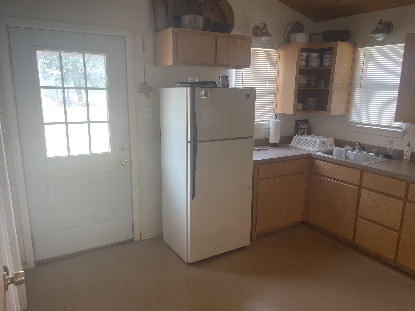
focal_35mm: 25
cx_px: 208
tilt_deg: -13.1
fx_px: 300
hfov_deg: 69.4
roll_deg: -1.3
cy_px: 156
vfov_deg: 54.9
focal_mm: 5.1
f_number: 1.6
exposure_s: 1/120
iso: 64
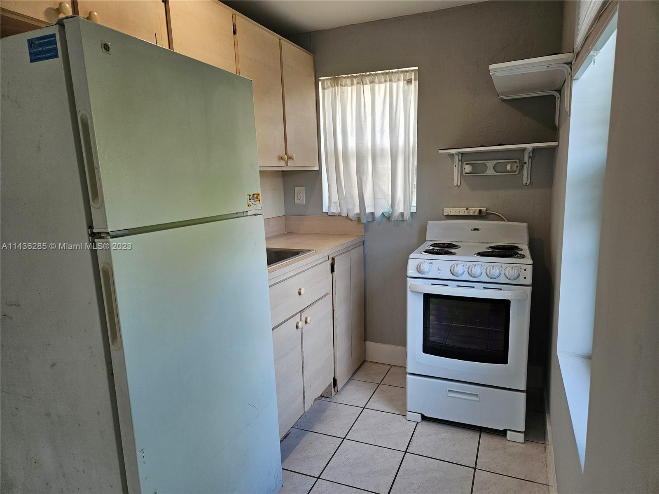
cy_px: 247
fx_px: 438
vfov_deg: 58.9
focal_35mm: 23
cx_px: 330
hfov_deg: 73.9
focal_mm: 5.4
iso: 80
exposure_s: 1/120
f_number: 1.8
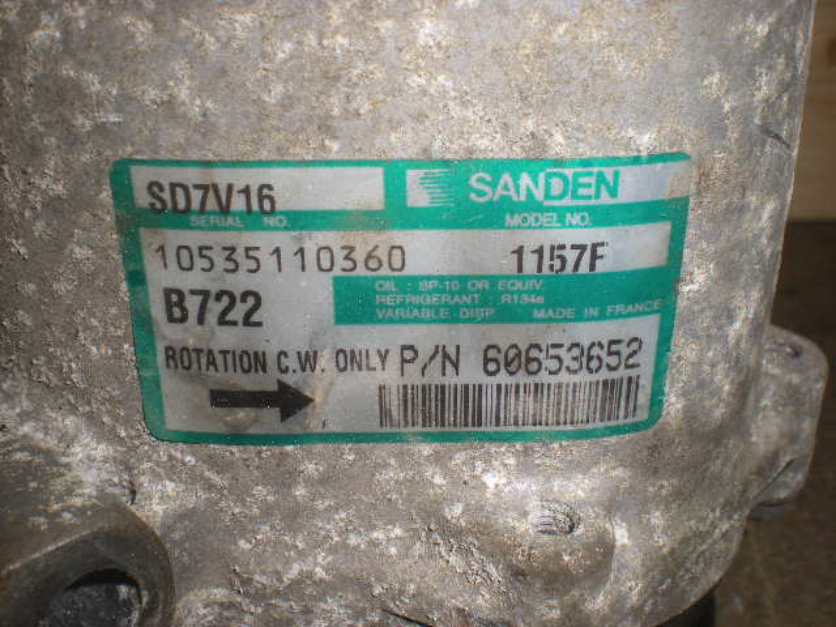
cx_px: 418
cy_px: 314
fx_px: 918
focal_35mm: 38
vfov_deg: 37.7
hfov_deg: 49.0
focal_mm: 6.3
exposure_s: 1/60
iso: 64
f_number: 4.6
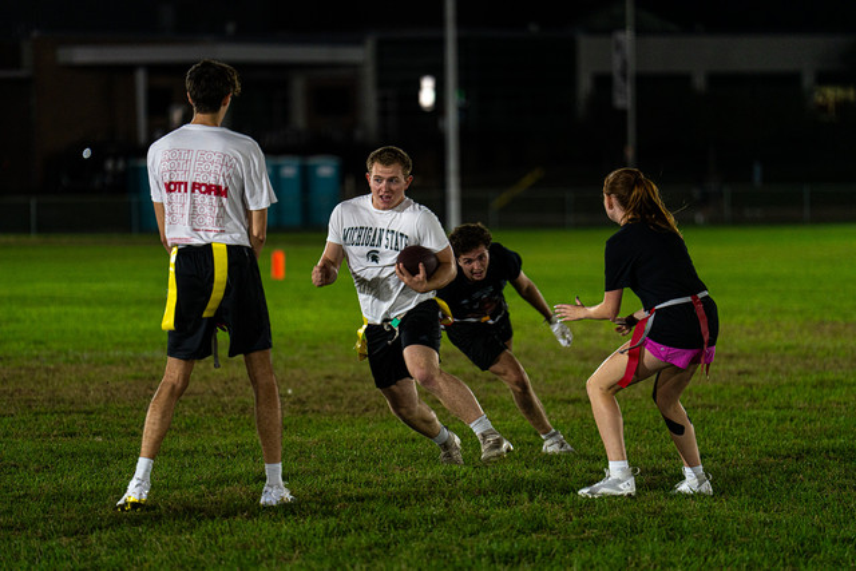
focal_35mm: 178
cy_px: 286
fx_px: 4233
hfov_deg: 11.5
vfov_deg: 7.7
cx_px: 428
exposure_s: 1/400
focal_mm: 178
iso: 800
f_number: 2.8
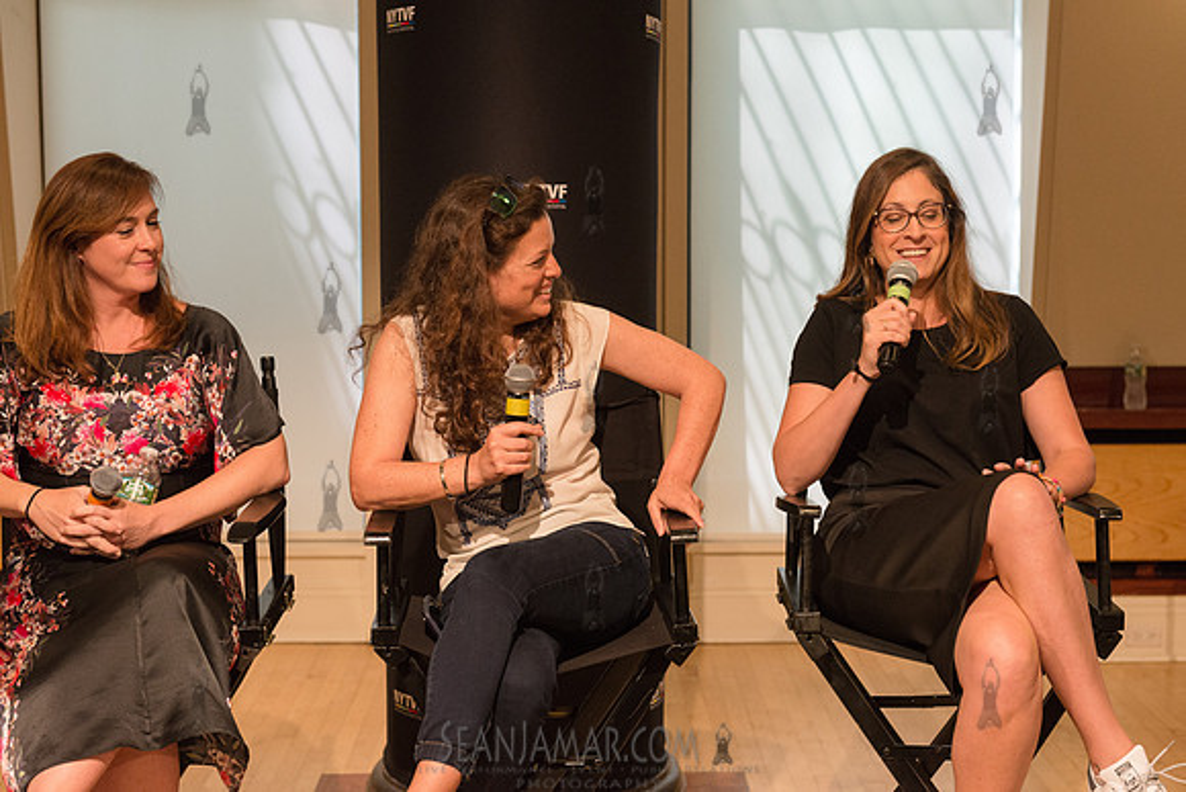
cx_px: 593
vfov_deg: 24.2
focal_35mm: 56
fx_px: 1845
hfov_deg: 35.6
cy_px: 396
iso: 2500
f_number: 4
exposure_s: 1/400
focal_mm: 56
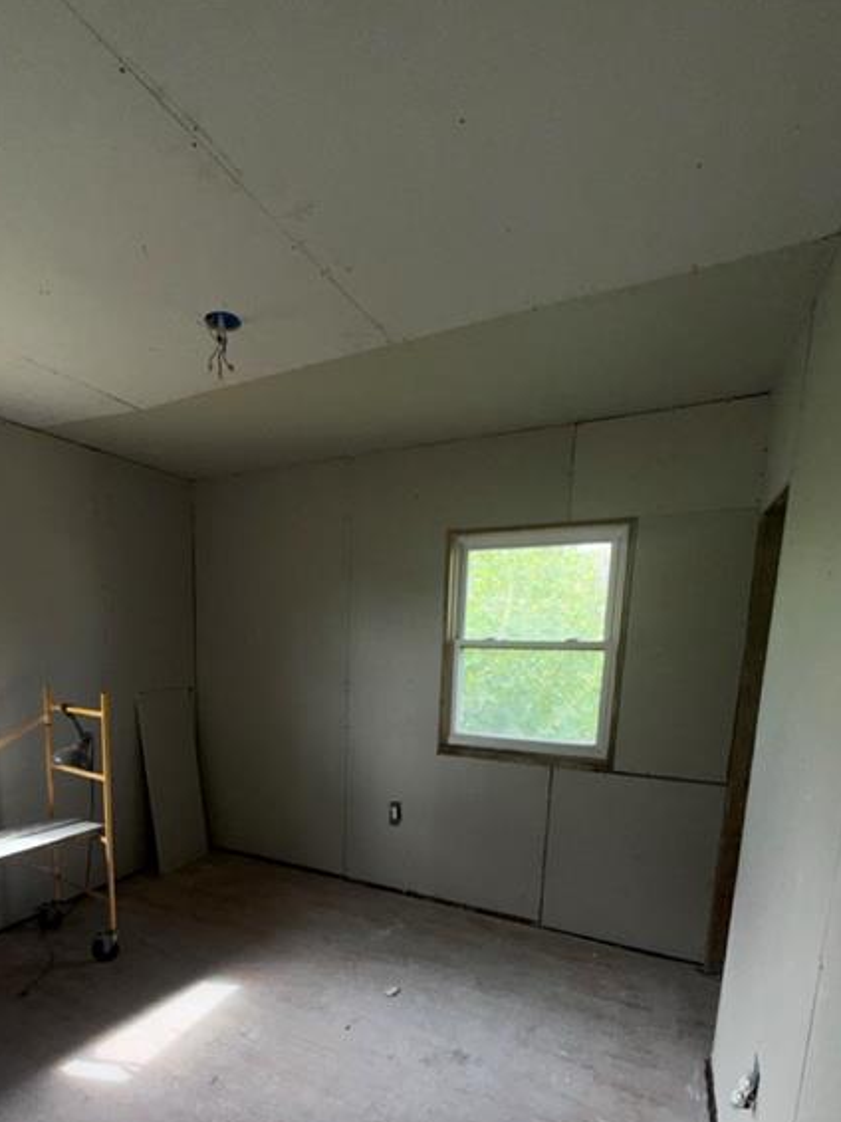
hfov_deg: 67.4
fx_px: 616
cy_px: 739
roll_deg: -0.5
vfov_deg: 82.1
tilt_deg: -7.9
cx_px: 307
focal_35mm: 19
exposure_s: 1/122
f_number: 2.2
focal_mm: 2.22
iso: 32
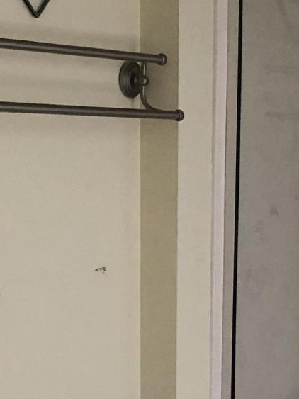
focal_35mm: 103
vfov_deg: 18.6
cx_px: 229
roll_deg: -0.3
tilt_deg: -12.2
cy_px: 396
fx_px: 1187
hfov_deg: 14.3
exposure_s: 1/15
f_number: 1.8
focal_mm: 3.99
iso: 80
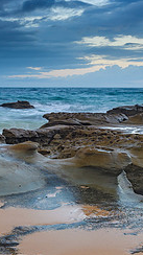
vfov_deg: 30.9
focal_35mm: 68
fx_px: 459
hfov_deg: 17.6
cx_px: 34
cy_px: 98
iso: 100
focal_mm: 16
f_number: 8
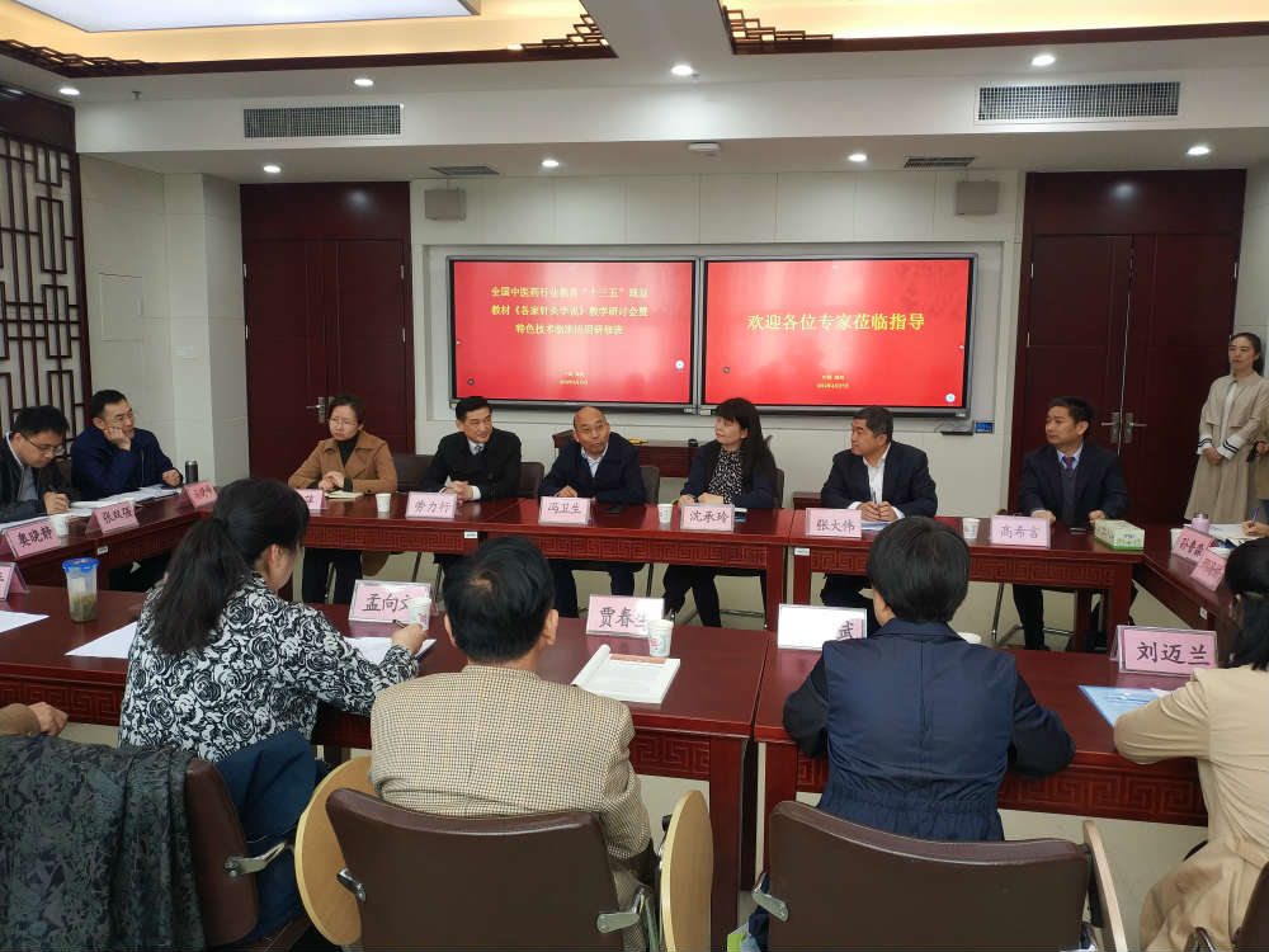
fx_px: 1173
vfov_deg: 44.2
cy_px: 476
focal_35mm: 32
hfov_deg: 56.8
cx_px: 634
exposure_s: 1/50
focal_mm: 4.5
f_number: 2
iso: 175
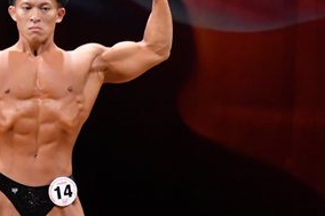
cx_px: 11
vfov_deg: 2.2
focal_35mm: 615
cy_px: 174
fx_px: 5549
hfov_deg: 3.4
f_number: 5.6
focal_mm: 150
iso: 4000
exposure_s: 1/400
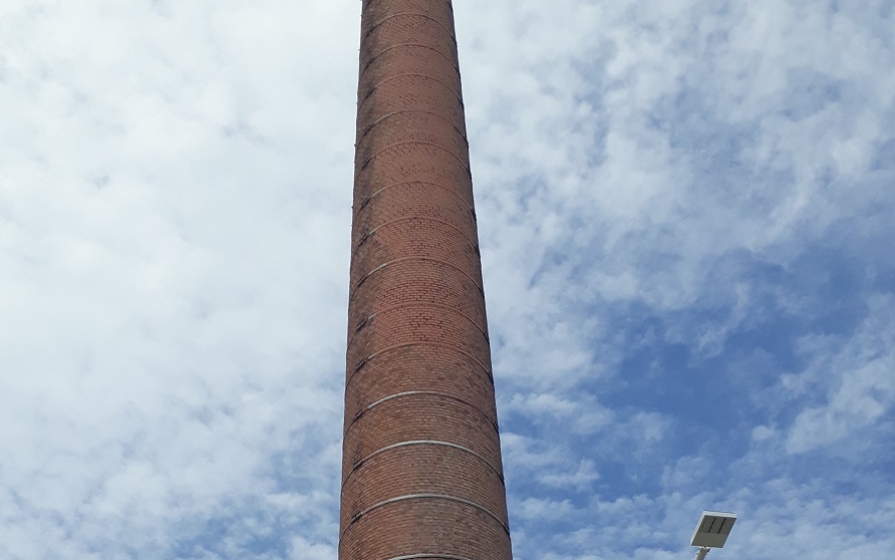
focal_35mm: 53
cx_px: 381
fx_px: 1293
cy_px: 579
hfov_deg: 38.1
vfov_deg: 23.3
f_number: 1.9
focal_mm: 3.6
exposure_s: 1/2364
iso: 40
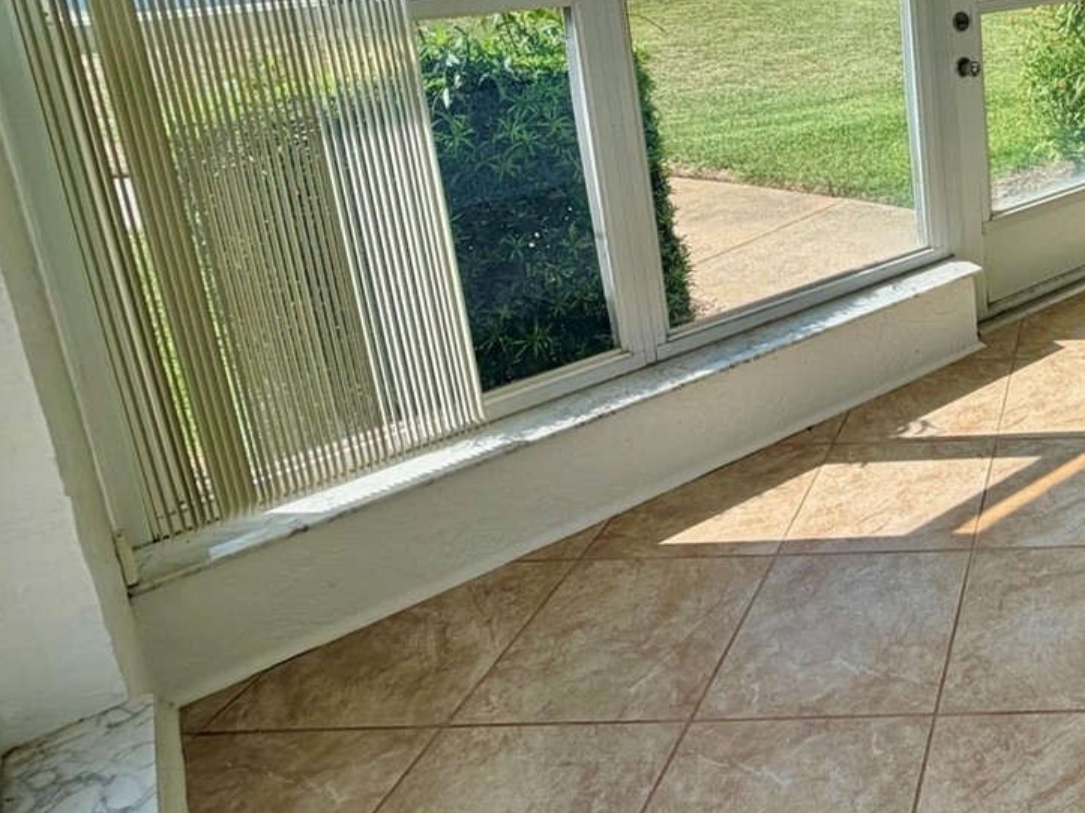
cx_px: 1138
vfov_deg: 41.9
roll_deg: +1.2
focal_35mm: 31
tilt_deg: -12.0
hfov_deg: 46.4
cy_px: 88
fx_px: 971
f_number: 2.2
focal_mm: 2.22
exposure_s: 1/545
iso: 40
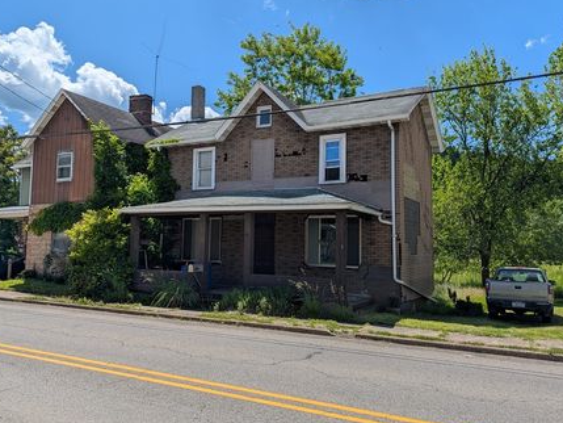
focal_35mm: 28
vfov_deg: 49.8
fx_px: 456
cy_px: 218
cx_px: 287
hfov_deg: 63.4
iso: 15
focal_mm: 6.9
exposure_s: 1/1361
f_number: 1.68
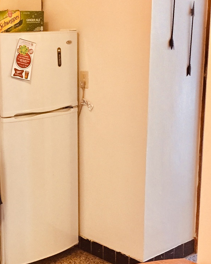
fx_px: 491
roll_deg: +1.0
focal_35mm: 63
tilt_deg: -11.2
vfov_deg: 30.0
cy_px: 133
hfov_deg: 23.4
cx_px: 11
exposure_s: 1/30
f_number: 2.2
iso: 200
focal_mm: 4.15
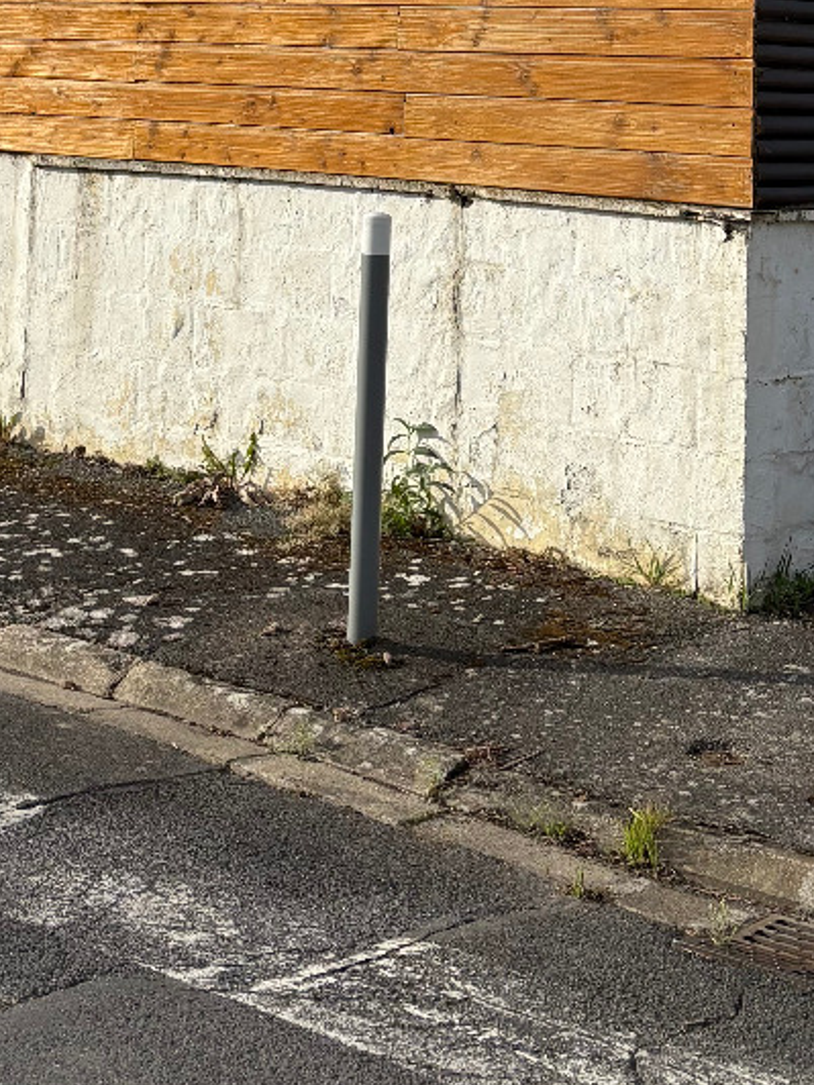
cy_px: -124
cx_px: 259
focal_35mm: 75
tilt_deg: +5.1
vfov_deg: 24.2
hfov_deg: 19.6
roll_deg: -3.0
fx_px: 2352
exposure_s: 1/4065
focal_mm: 5.96
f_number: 1.6
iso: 50
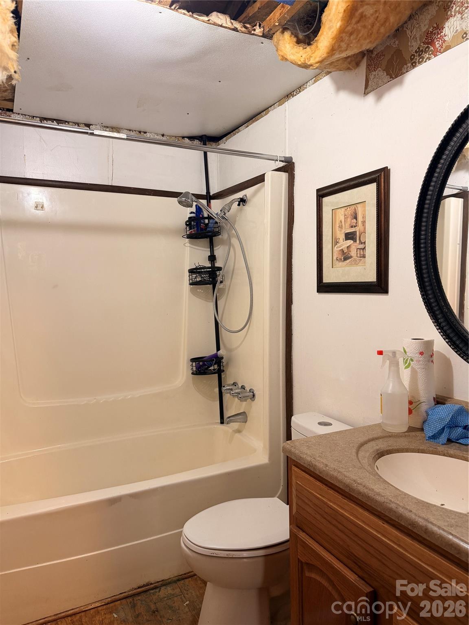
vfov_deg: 71.6
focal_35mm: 24
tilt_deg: -3.6
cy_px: 312
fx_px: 434
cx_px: 234
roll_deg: +0.2
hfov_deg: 56.8
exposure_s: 1/60
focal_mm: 6.76
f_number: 1.78
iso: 250
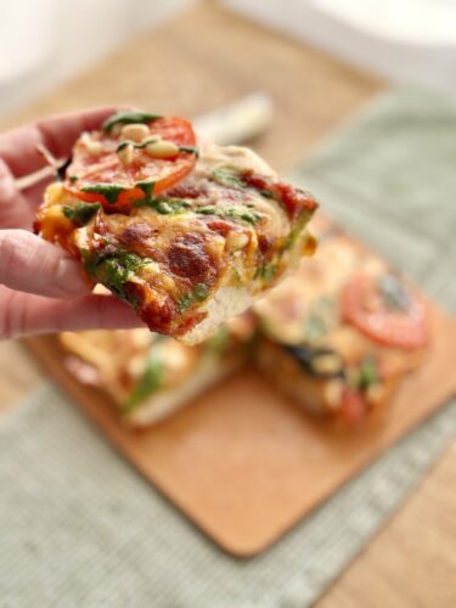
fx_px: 843
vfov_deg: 39.7
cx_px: 228
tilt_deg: -50.7
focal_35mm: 48
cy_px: 304
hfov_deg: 30.3
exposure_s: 1/709
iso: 80
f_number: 1.78
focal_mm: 6.86
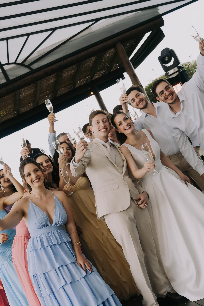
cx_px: 102
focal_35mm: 56
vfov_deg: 35.9
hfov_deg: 24.4
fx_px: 472
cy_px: 153
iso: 100
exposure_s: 1/400
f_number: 5
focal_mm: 37
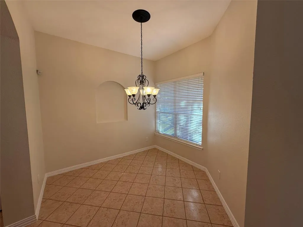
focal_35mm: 14
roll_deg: +0.1
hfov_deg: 102.1
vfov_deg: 85.7
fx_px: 123
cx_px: 152
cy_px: 114
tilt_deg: -4.7
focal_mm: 2.22
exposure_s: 1/120
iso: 100
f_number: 2.2
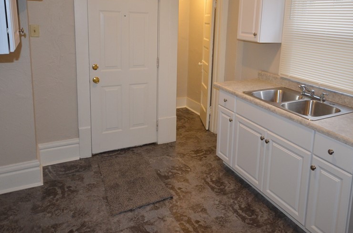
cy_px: 69
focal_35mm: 29
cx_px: 206
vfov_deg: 44.2
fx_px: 281
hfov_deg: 63.8
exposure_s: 1/60
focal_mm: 13
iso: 800
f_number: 4.5
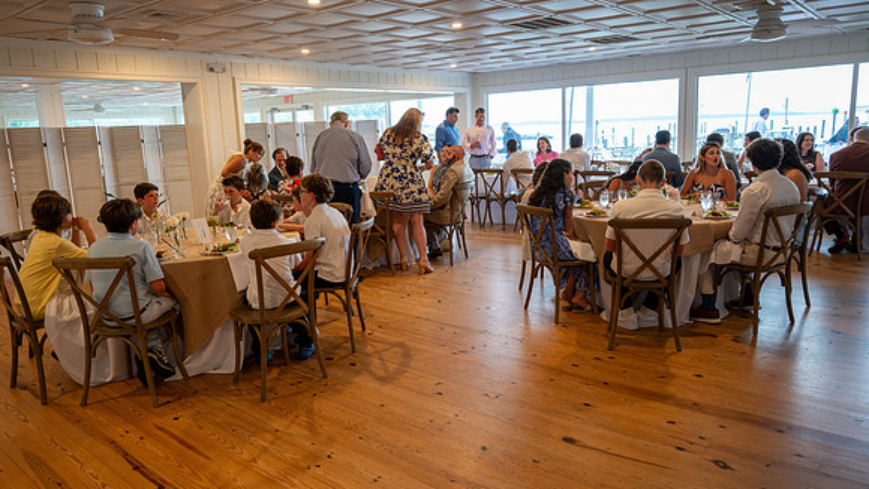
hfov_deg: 71.9
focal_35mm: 26
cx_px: 425
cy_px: 239
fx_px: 599
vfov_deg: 44.3
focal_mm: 24
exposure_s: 1/160
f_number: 2.8
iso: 720
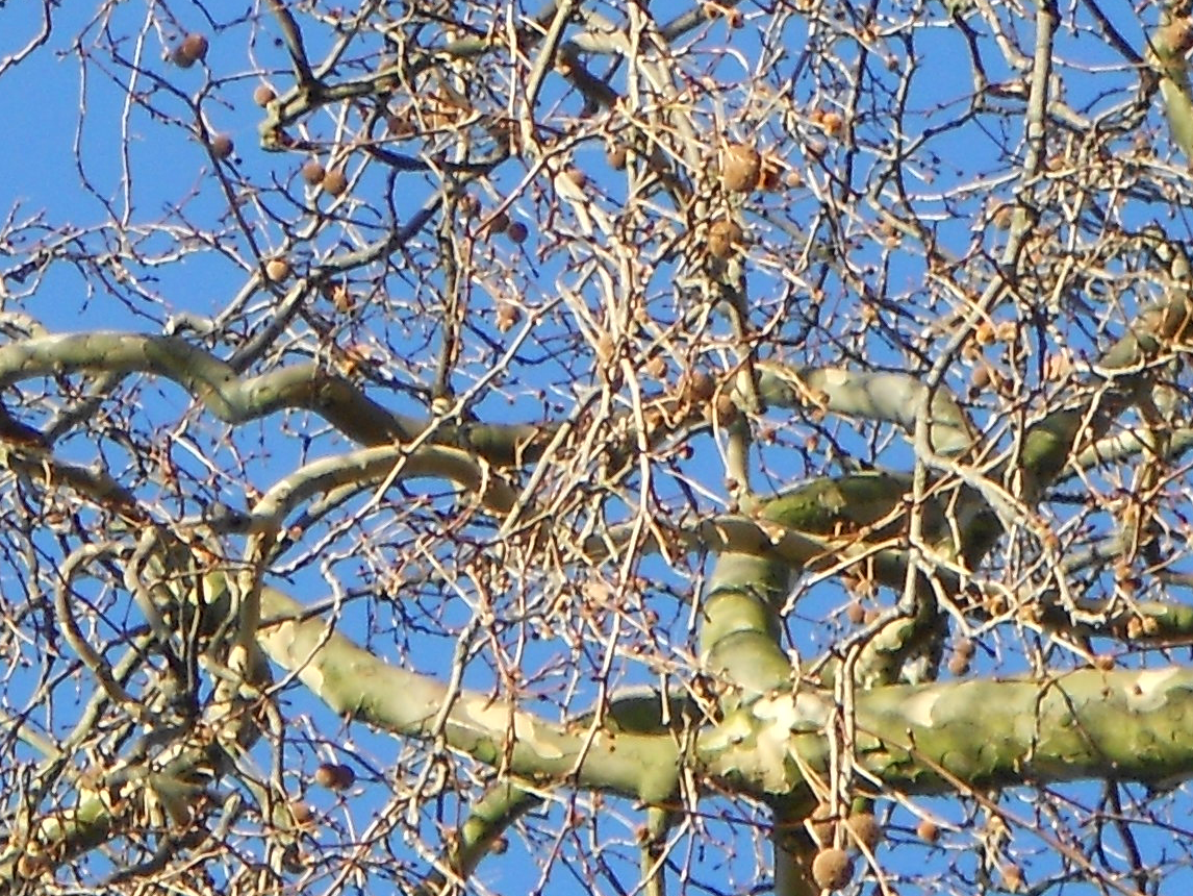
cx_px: -758
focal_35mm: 490
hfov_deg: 4.0
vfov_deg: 3.0
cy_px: -151
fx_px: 16891
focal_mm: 23
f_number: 6.5
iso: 80
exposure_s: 1/100
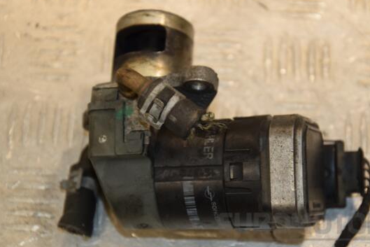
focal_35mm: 128
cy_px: 130
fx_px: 1311
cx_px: 206
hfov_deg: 16.1
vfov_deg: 10.8
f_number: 6.3
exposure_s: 1/200
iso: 800
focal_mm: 75
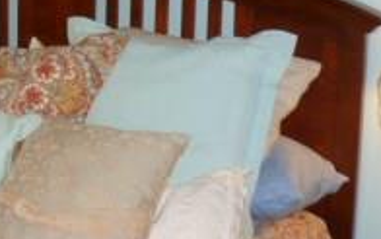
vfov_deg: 15.7
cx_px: -130
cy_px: 68
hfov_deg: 22.1
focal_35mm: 83
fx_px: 863
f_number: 3.3
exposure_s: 1/60
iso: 250
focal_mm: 4.3
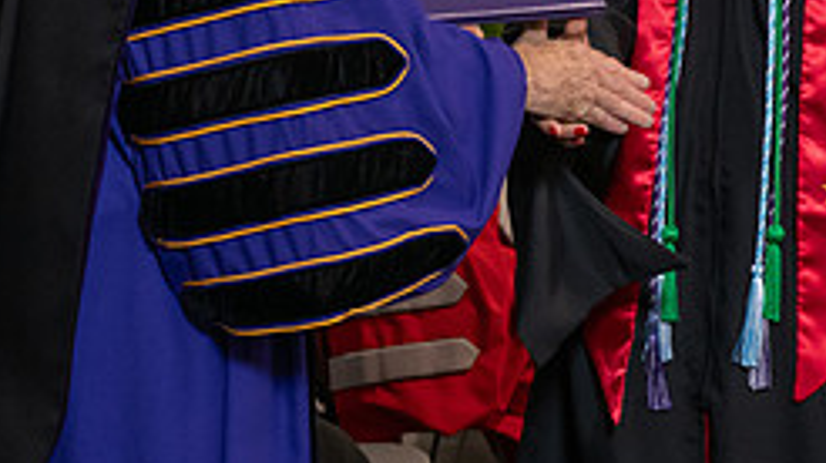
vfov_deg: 7.4
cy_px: -129
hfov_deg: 13.2
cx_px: 302
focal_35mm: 163
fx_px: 3568
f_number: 5
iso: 2000
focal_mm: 66
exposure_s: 1/125
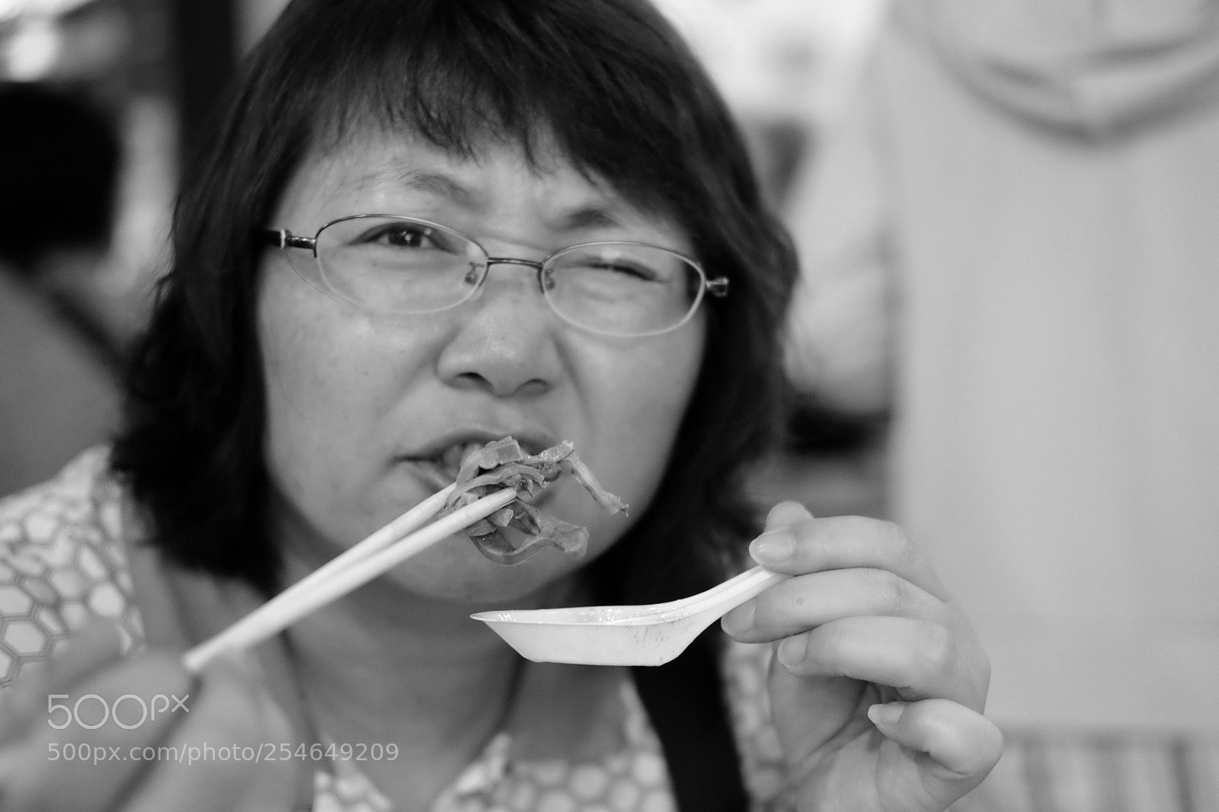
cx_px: 610
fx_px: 1794
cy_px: 406
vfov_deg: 25.5
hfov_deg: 37.5
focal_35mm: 53
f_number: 2
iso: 3200
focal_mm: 35
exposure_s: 1/340
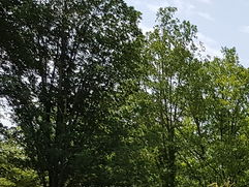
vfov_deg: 12.6
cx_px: 484
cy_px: 330
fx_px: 777
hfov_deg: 15.1
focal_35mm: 108
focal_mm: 4.2
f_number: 1.7
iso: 40
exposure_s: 1/2004
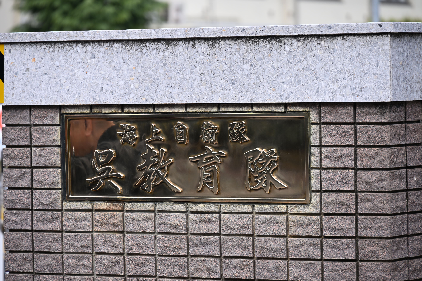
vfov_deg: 6.7
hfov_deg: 10.0
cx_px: 202
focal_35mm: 206
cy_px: 148
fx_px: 2414
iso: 100
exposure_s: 1/160
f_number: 6.3
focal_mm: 195
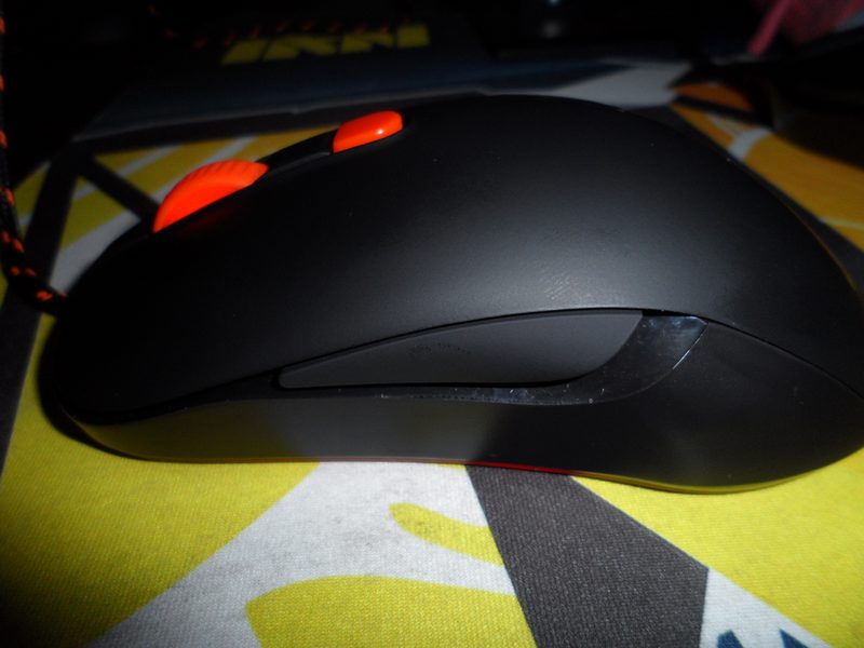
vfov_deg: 53.1
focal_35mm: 26
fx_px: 649
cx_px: 432
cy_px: 324
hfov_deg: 67.3
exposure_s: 1/10
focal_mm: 4.9
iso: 100
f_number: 9.4
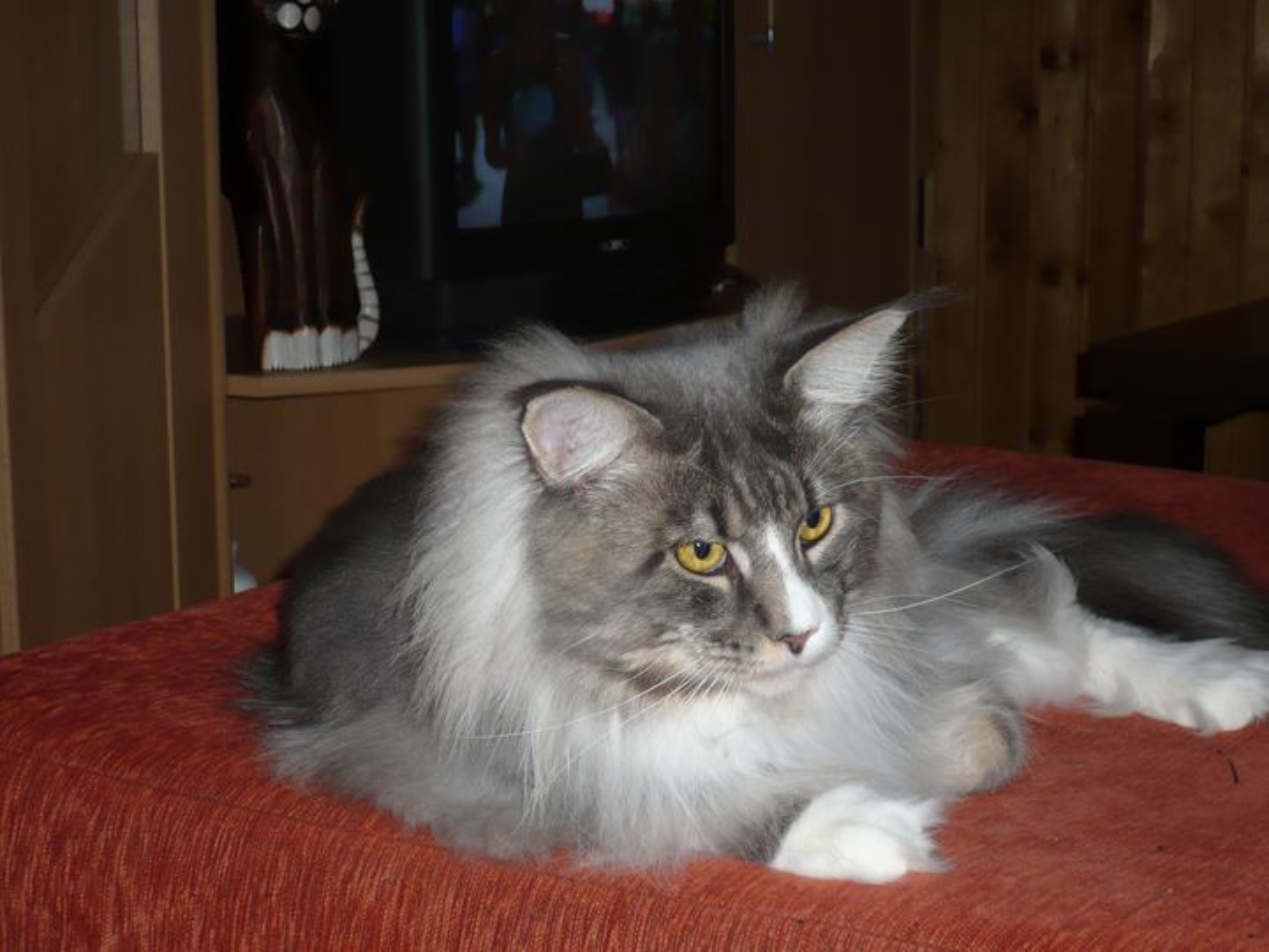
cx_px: 634
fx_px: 2566
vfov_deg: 21.0
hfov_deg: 27.8
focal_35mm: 70
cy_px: 476
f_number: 4
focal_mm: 11.5
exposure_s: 1/30
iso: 100
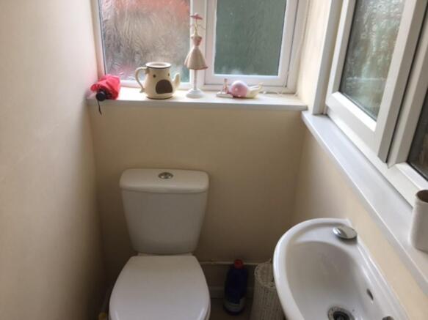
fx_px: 358
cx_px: 214
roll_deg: -3.2
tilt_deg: -24.2
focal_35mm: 29
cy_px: 160
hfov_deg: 61.7
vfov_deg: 48.2
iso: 25
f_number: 2.2
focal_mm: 4.15
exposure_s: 1/50
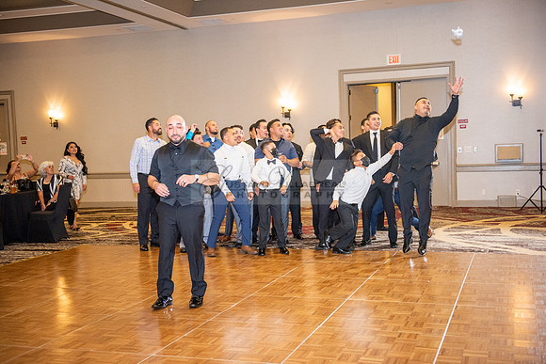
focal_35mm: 45
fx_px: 683
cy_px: 182
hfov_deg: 43.6
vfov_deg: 29.9
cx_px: 273
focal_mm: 45
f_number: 2.8
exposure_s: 1/250
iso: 1600
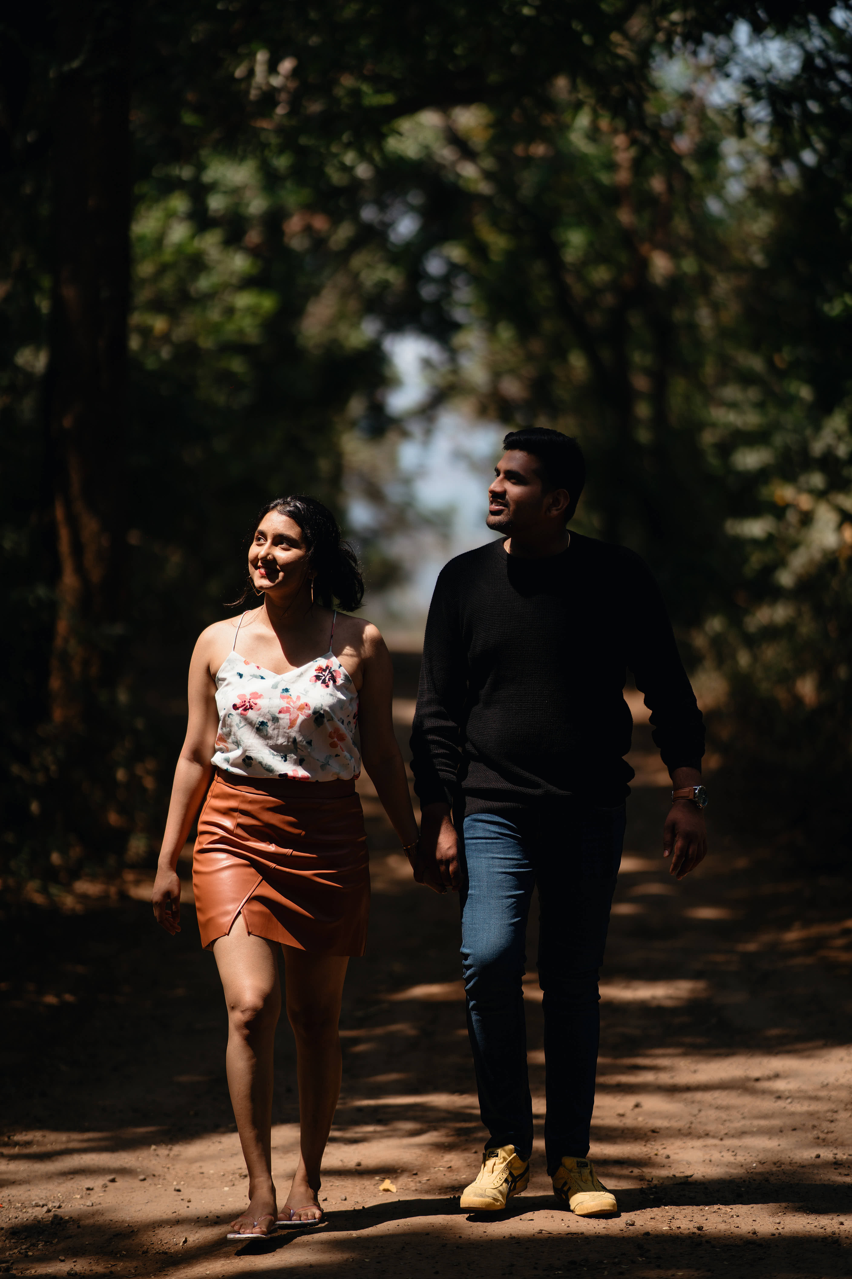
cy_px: 640
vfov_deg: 23.9
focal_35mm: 85
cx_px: 426
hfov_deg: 16.1
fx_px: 3017
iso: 50
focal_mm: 85
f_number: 1.4
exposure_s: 1/2000
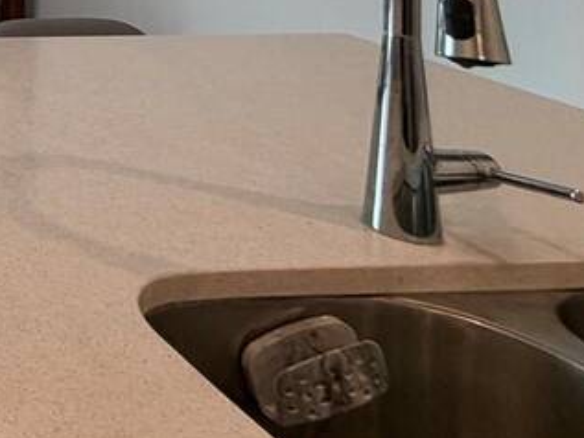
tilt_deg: -0.2
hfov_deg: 22.1
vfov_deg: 22.1
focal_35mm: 53
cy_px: -241
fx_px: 894
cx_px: -466
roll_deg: +0.1
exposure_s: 1/120
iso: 160
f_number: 2.2
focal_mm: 2.22
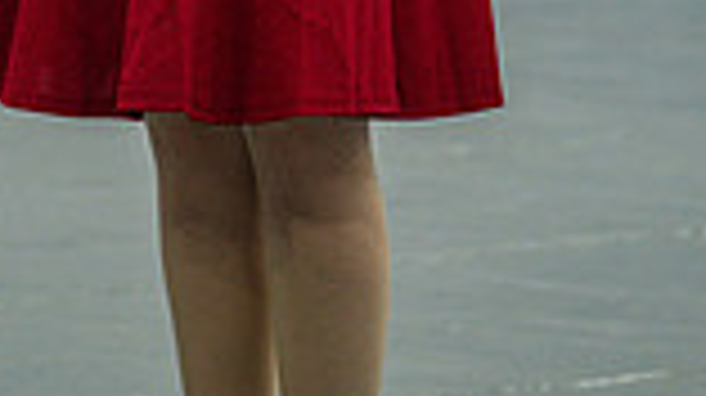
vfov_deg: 2.0
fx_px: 11223
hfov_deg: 3.6
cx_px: 247
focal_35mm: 600
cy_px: -576
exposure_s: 1/500
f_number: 4
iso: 5600
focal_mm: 200
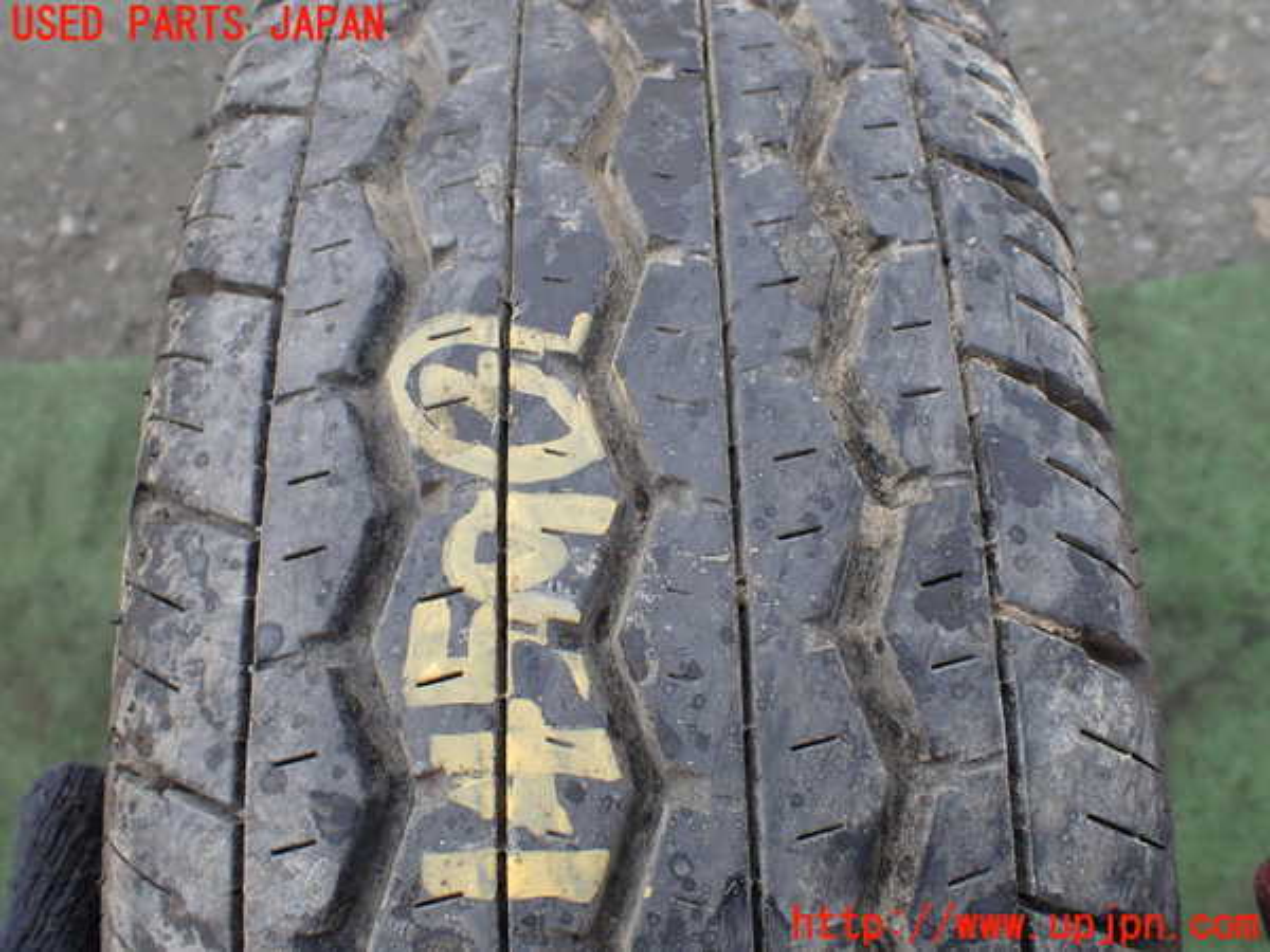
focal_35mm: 30
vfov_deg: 46.8
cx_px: 635
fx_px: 1101
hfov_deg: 60.0
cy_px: 476
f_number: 3.2
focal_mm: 5.4
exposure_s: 1/160
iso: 100
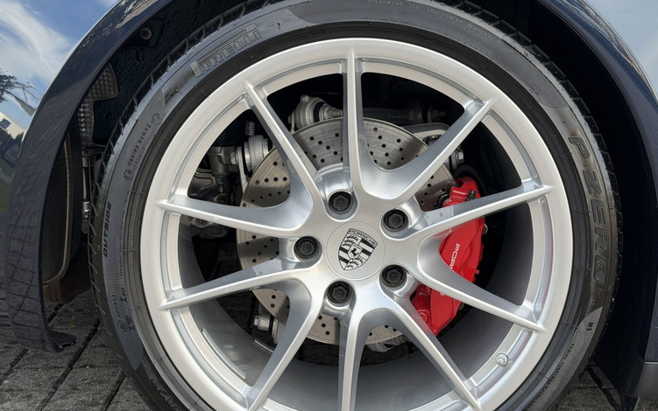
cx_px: 335
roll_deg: -0.8
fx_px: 933
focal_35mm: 52
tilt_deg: -14.1
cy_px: 237
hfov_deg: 38.9
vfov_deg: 24.9
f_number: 1.78
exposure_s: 1/527
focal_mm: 6.76
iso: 64
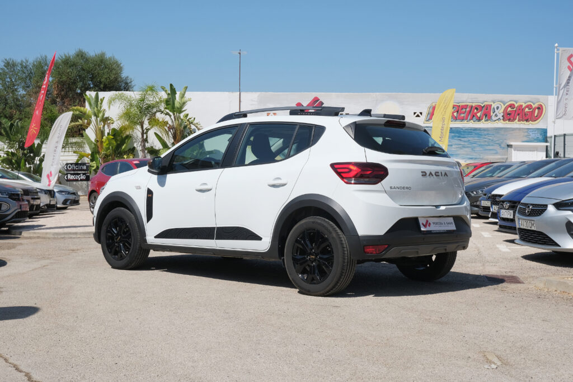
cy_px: 191
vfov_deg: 28.1
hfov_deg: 41.1
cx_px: 286
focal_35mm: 48
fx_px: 764
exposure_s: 1/400
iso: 160
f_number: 9
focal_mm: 32.3
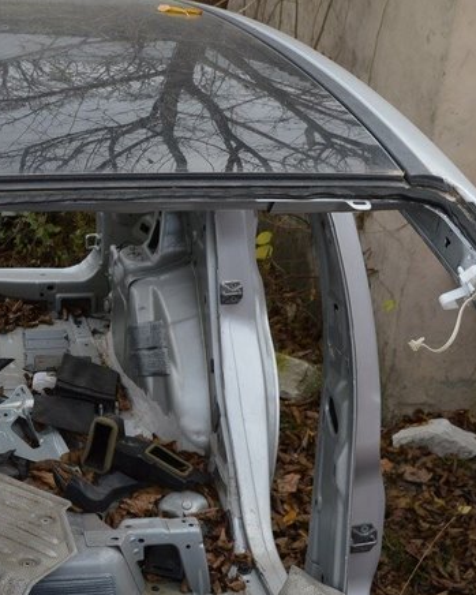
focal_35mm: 66
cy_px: 306
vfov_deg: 28.7
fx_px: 1162
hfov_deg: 22.5
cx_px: 29
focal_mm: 20
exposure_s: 1/125
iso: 100
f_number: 5.6
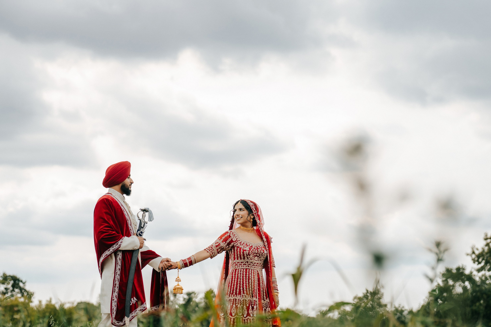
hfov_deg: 29.2
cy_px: 178
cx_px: 225
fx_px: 941
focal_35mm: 69
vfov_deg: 19.7
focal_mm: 50
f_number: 1.8
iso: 100
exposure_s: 1/2500
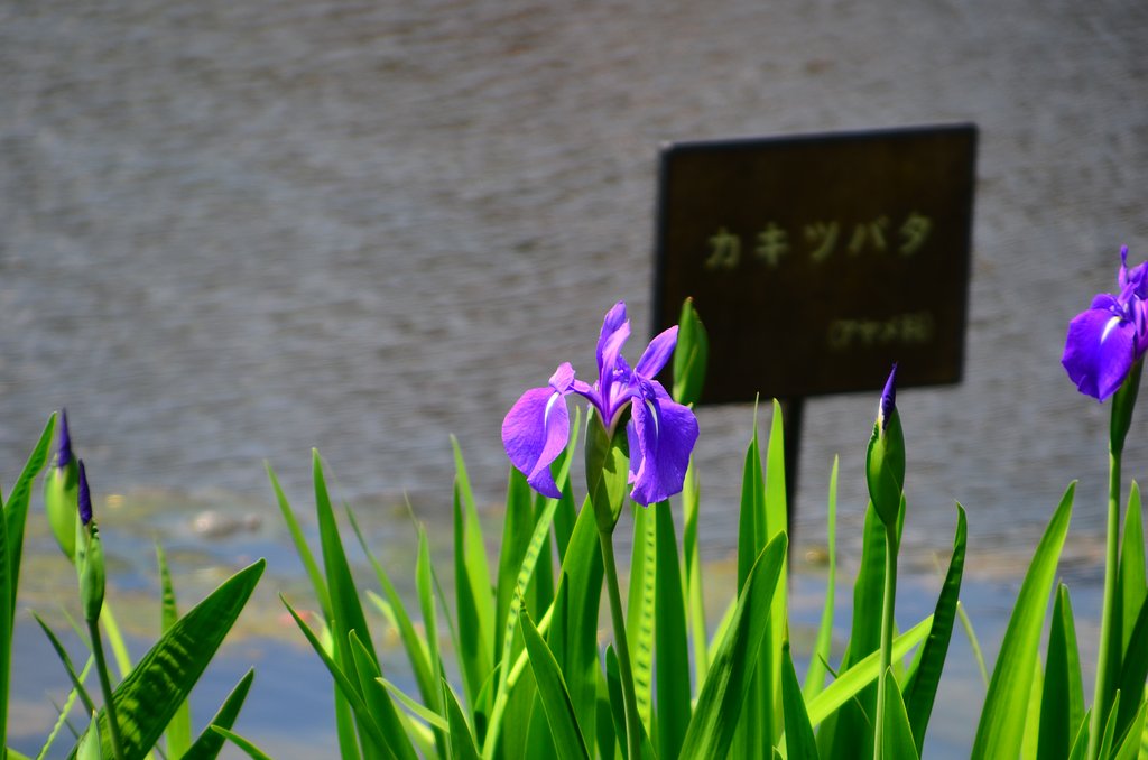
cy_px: 380
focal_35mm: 450
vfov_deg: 3.0
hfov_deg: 4.6
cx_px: 574
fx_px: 14319
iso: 160
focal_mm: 300
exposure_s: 1/320
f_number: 6.3
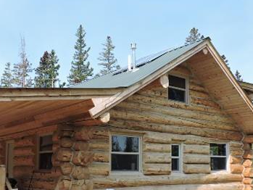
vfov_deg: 32.5
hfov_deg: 42.9
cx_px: 128
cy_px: 132
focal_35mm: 44
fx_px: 322
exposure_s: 1/640
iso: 100
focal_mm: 4.3
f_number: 3
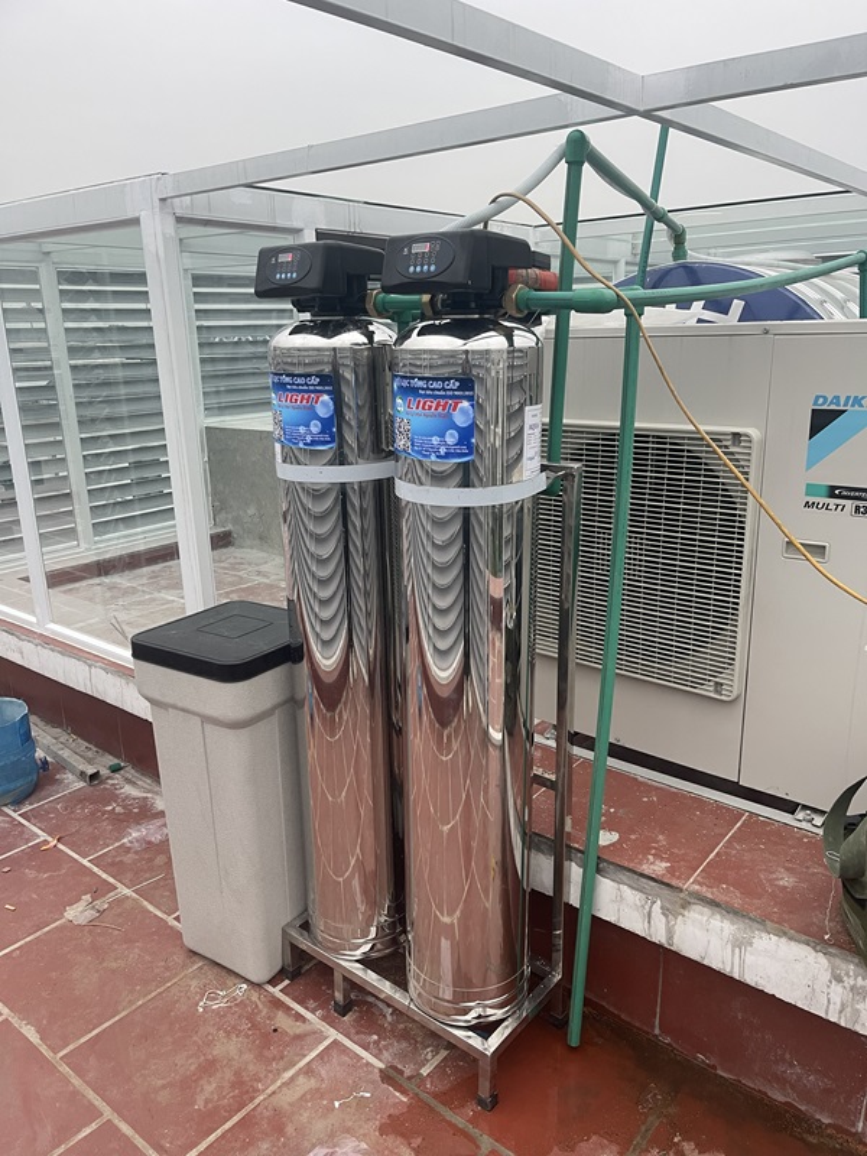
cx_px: 434
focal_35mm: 26
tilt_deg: -17.2
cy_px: 578
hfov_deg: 53.1
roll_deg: +1.1
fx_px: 868
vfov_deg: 67.3
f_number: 1.6
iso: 125
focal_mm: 5.1
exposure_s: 1/96
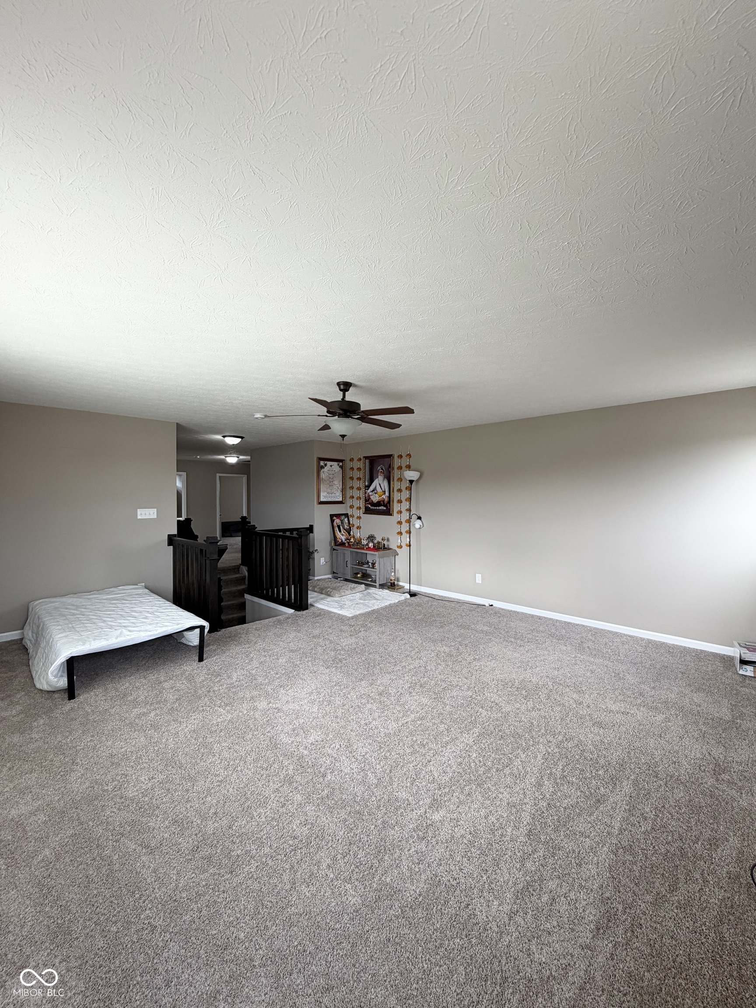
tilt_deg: -0.8
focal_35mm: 14
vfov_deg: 102.1
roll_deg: -0.3
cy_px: 504
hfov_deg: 85.7
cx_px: 378
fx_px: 408
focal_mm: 2.22
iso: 160
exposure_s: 1/121
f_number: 2.2
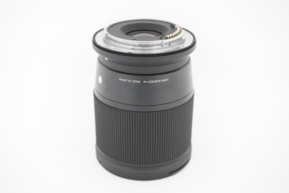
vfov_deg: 28.1
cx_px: 144
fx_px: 385
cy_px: 96
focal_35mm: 48
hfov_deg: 41.1
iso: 2500
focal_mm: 32
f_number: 5
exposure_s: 1/50
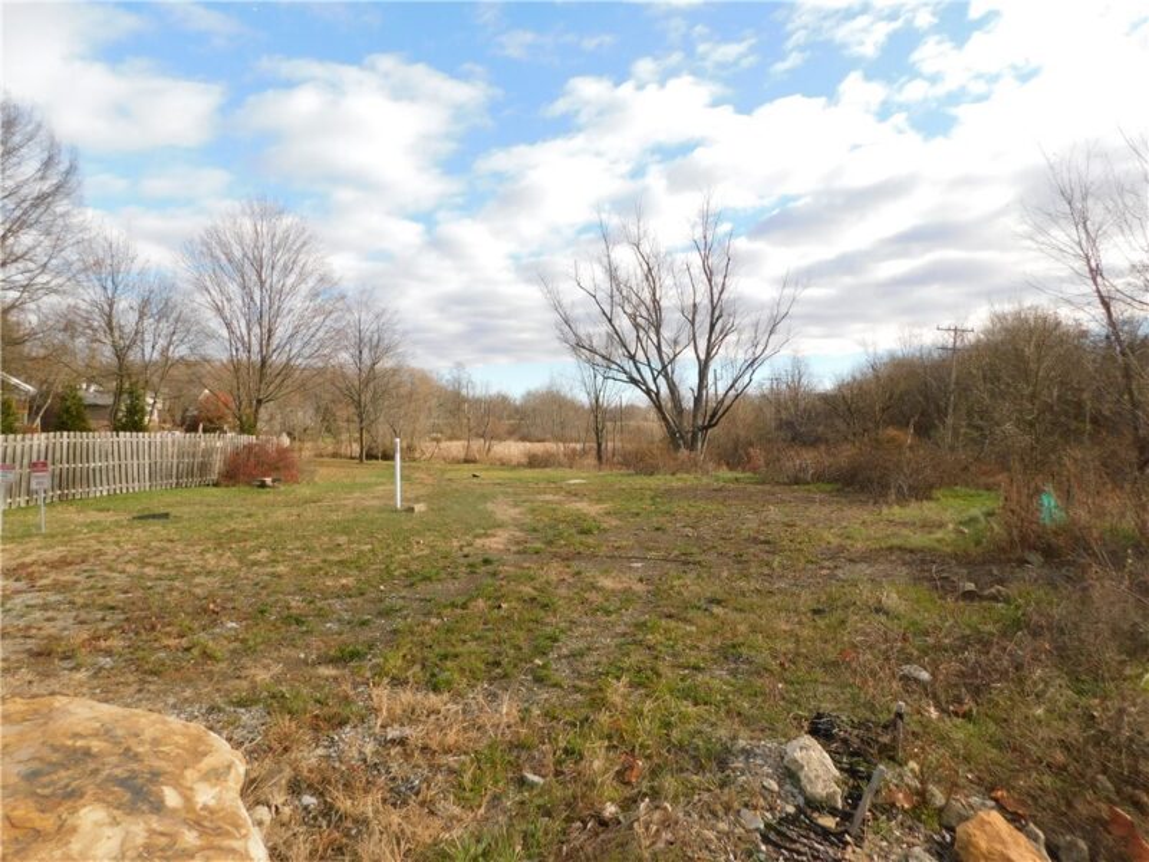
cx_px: 574
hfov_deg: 73.9
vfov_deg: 58.9
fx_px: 763
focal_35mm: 23
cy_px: 431
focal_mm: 4
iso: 125
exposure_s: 1/800
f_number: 3
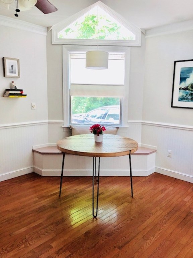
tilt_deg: -9.2
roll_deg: -0.4
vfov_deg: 63.4
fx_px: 208
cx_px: 96
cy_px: 129
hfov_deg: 49.7
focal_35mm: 28
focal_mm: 4
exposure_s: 1/30
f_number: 1.8
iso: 40
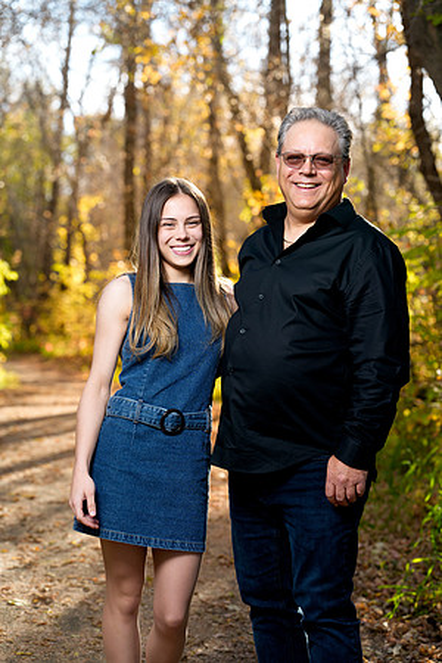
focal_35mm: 78
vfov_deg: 26.0
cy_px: 332
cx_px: 221
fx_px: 1436
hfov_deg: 17.5
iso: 400
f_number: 3.5
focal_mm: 78
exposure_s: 1/160
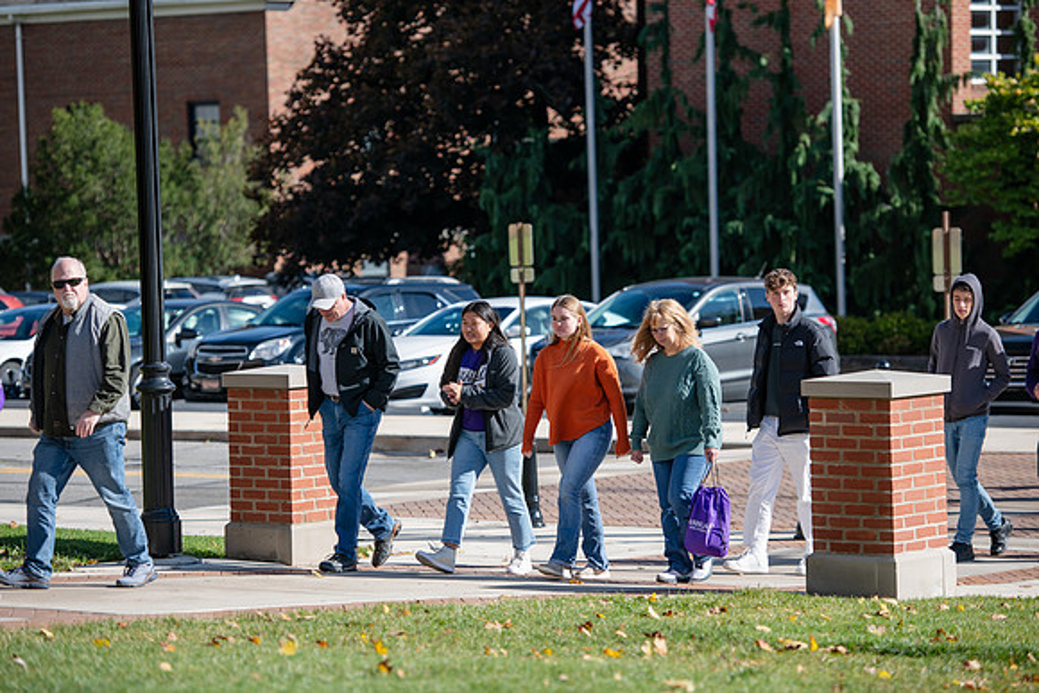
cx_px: 520
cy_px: 346
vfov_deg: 10.6
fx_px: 3753
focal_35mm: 130
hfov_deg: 15.8
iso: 64
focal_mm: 130
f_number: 3.2
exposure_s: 1/640
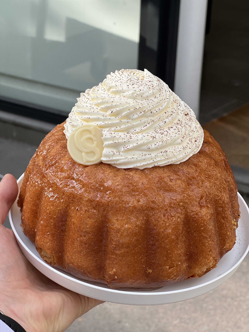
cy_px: 166
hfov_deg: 19.1
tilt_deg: -24.9
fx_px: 739
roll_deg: -1.7
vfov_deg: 25.3
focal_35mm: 77
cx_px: 124
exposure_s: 1/137
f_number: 2.8
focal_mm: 9
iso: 20
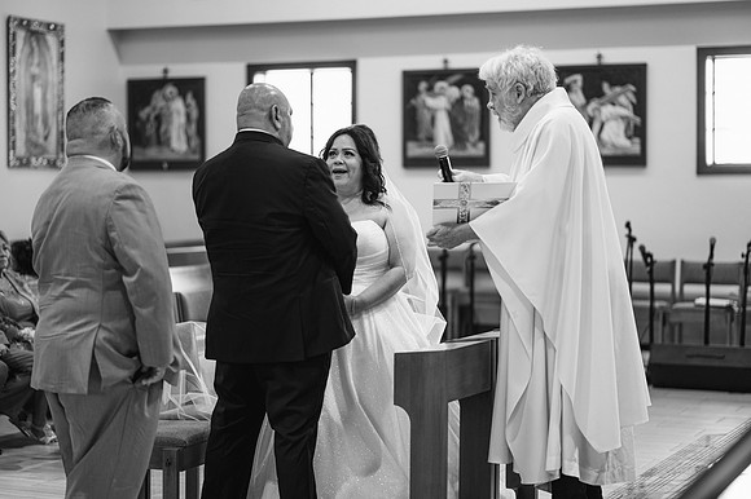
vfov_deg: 16.1
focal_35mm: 85
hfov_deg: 23.9
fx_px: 1772
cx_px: 376
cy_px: 250
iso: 200
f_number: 1.8
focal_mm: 85
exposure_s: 1/125
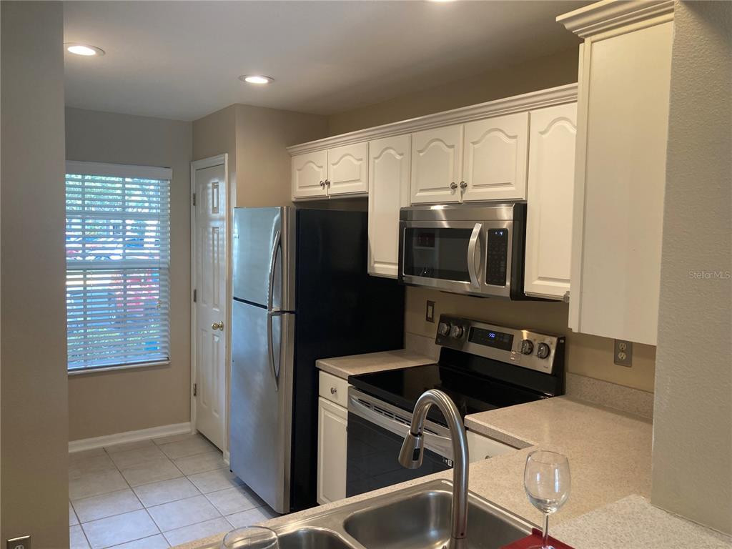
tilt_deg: -2.3
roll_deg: -1.0
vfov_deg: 49.7
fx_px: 592
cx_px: 366
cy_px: 274
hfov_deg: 63.4
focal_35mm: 28
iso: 64
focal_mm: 3.99
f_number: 1.8
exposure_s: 1/60
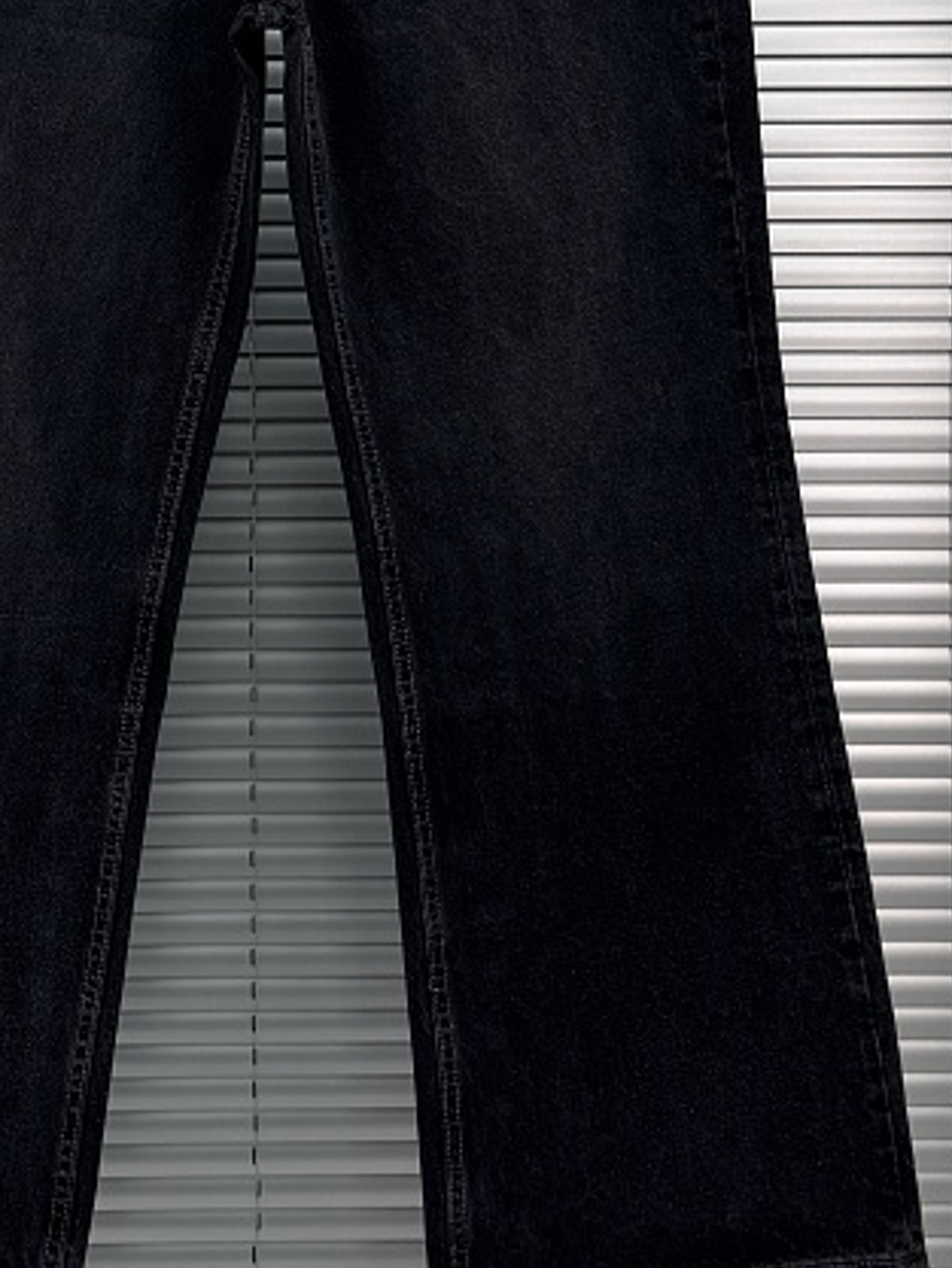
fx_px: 1686
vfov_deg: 39.9
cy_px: 286
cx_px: 274
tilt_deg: -1.2
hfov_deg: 31.1
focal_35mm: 46
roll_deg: -0.3
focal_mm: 6.76
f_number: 1.78
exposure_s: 1/678
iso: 80
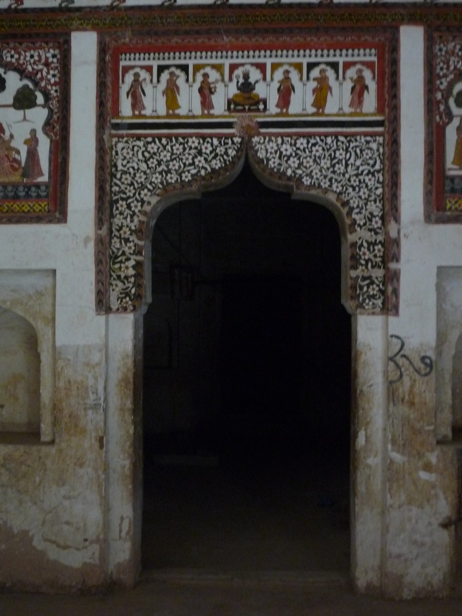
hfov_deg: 33.6
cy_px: 308
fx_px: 765
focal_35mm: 43
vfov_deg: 43.9
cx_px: 231
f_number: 3.8
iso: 400
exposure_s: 1/4
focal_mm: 6.3
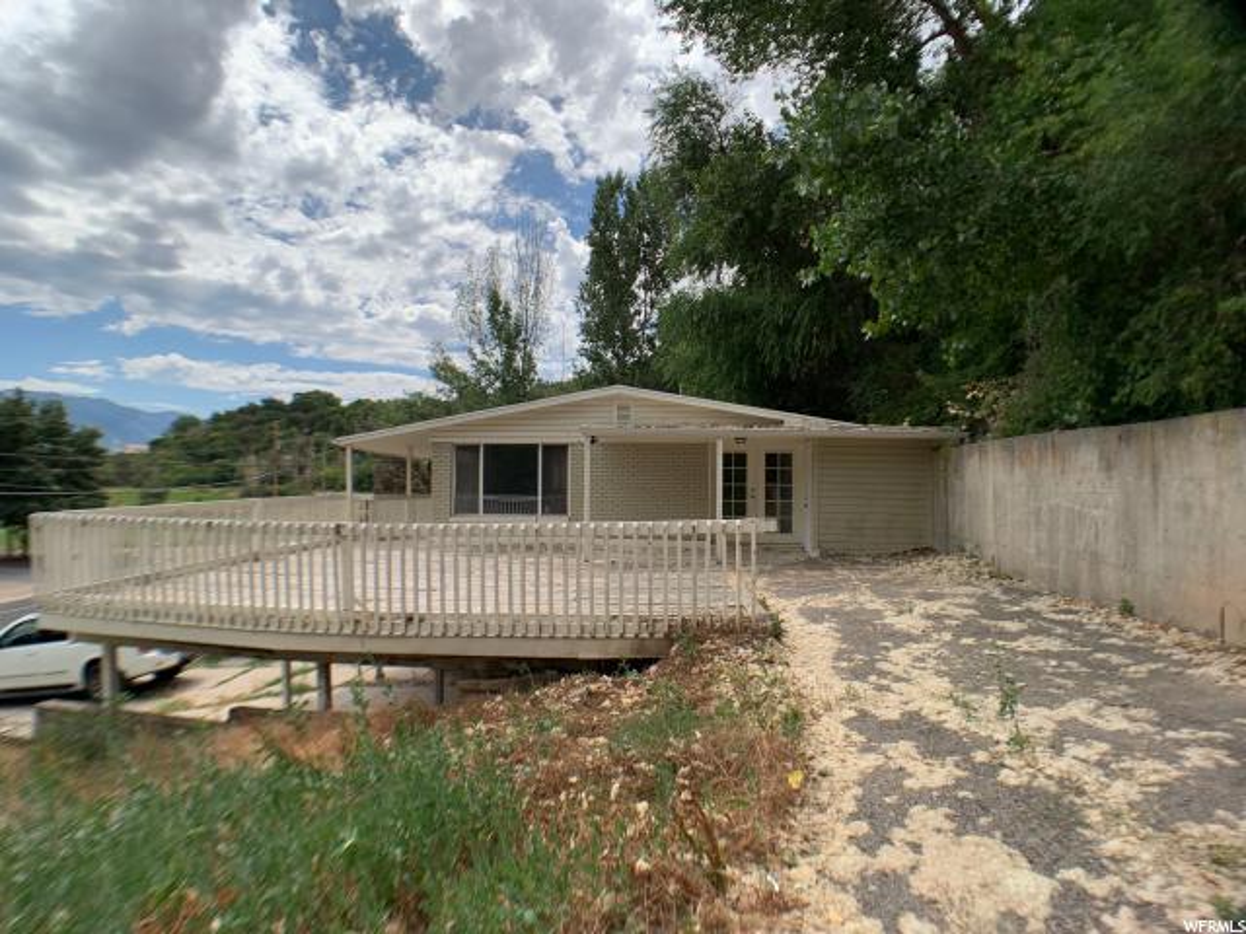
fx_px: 936
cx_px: 623
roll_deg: -2.4
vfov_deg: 53.1
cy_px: 467
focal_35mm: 26
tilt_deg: +1.8
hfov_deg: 67.3
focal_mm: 4.25
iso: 25
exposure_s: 1/2611
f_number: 1.8
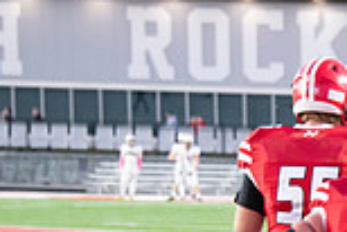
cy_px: 258
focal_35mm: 421
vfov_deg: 3.3
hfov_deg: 4.9
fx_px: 4062
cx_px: 530
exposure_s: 1/250
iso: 8000
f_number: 5.6
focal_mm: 112
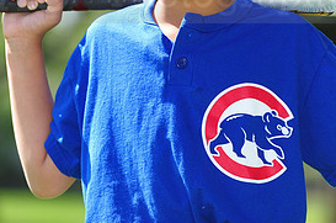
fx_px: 3270
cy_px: -14
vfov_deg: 3.9
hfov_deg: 5.9
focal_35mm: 351
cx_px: 196
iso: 200
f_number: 4.5
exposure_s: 1/640
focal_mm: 165
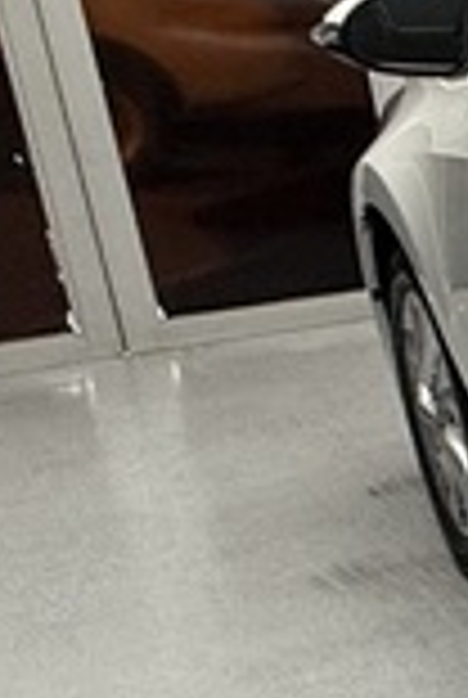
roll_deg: +0.4
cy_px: 306
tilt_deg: -14.5
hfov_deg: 8.1
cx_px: 1881
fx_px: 1864
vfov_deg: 21.2
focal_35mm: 96
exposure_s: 1/100
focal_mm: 2.22
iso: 100
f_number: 2.2
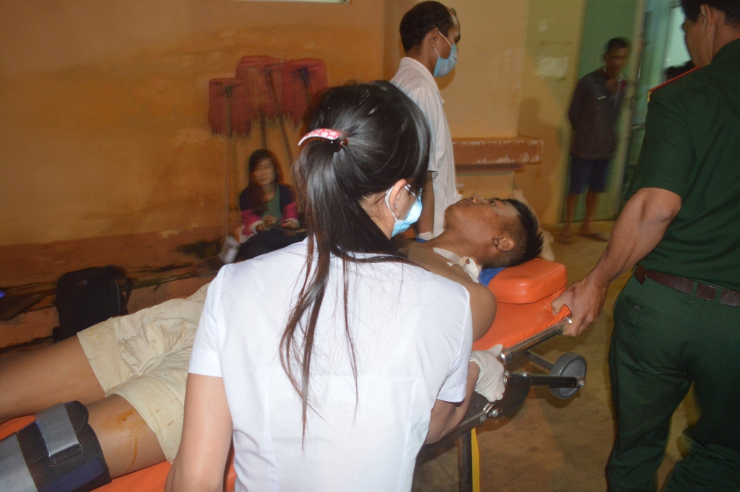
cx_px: 370
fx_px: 555
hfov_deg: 67.4
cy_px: 246
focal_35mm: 27
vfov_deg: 47.9
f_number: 3.5
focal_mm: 18
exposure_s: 1/30
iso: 800
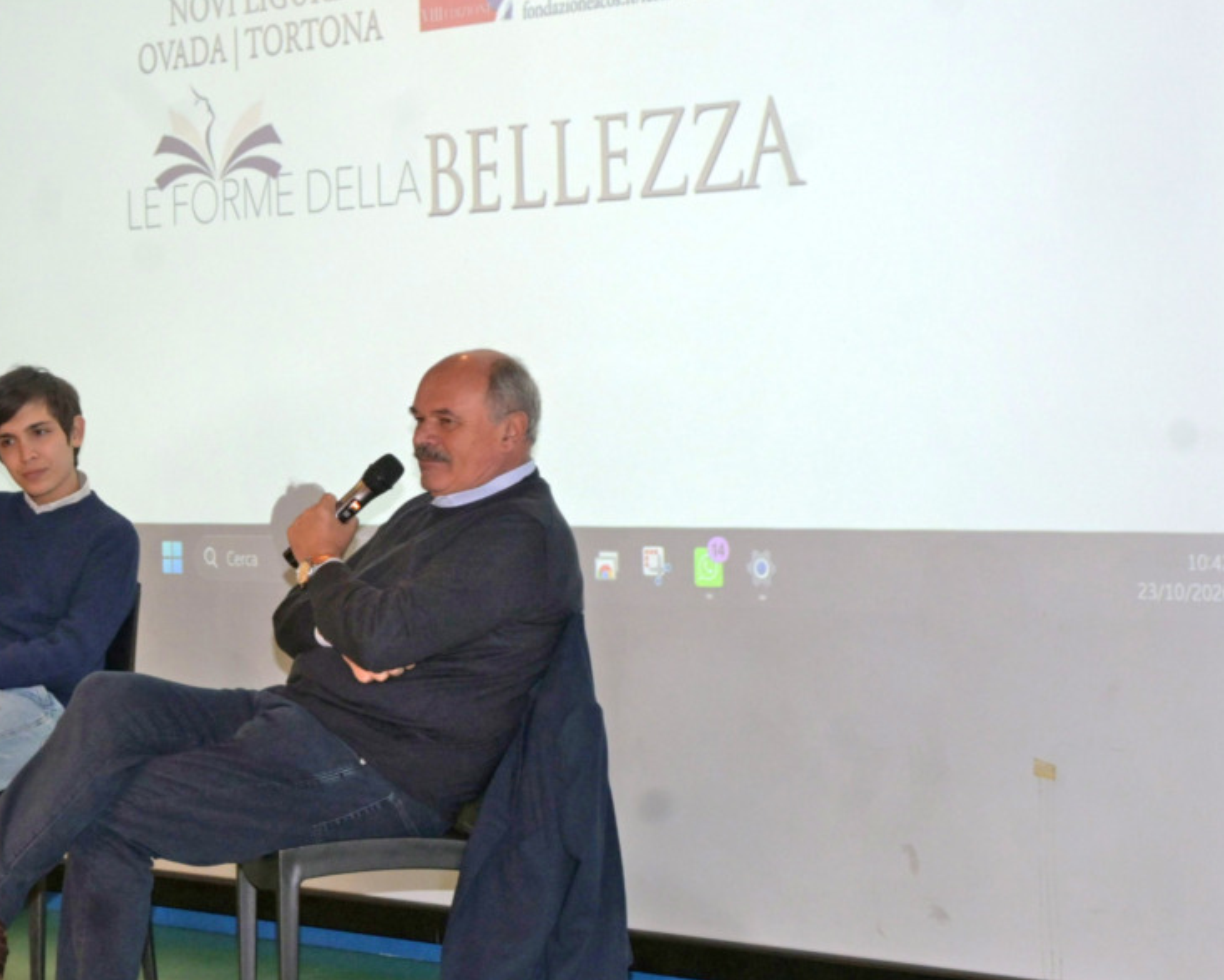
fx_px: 3472
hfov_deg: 19.9
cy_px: 532
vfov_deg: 16.1
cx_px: 376
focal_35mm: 96
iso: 1250
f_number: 8
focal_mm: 39
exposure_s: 1/80
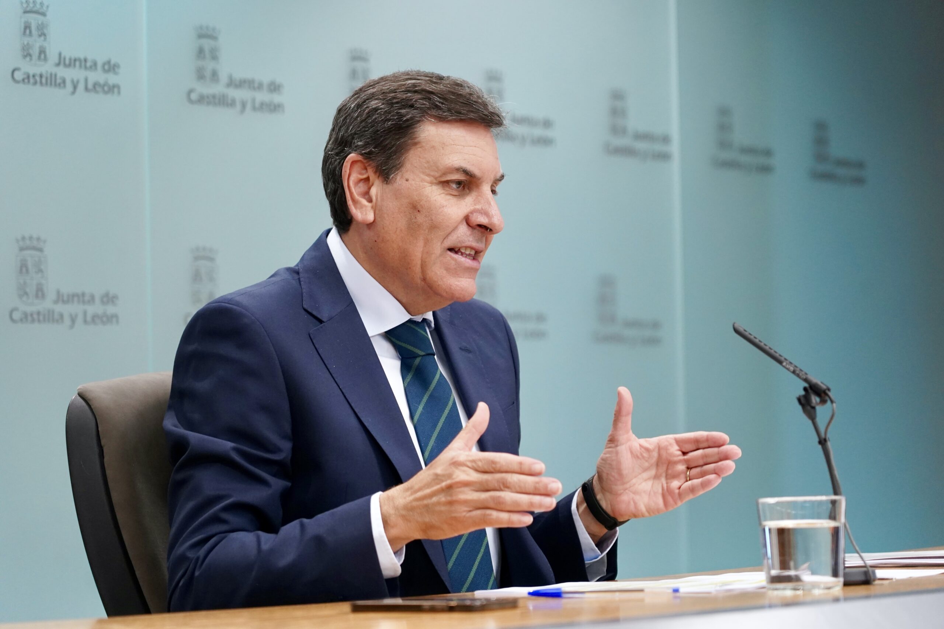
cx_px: 472
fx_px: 2727
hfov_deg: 19.6
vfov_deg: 13.2
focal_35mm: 104
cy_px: 314
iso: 3200
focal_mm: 104
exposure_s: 1/320
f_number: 4
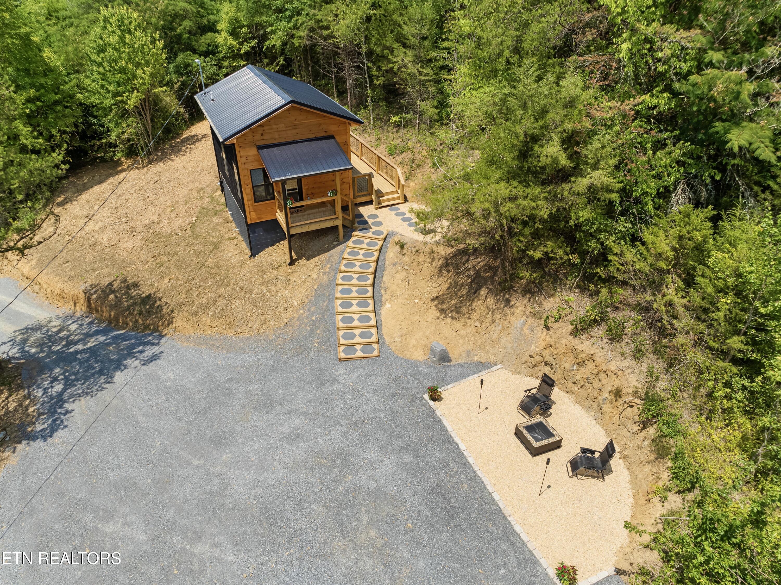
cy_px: 292
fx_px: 541
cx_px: 390
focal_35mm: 24
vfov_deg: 56.8
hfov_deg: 71.6
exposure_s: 1/60
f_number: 2.8
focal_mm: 12.29
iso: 100
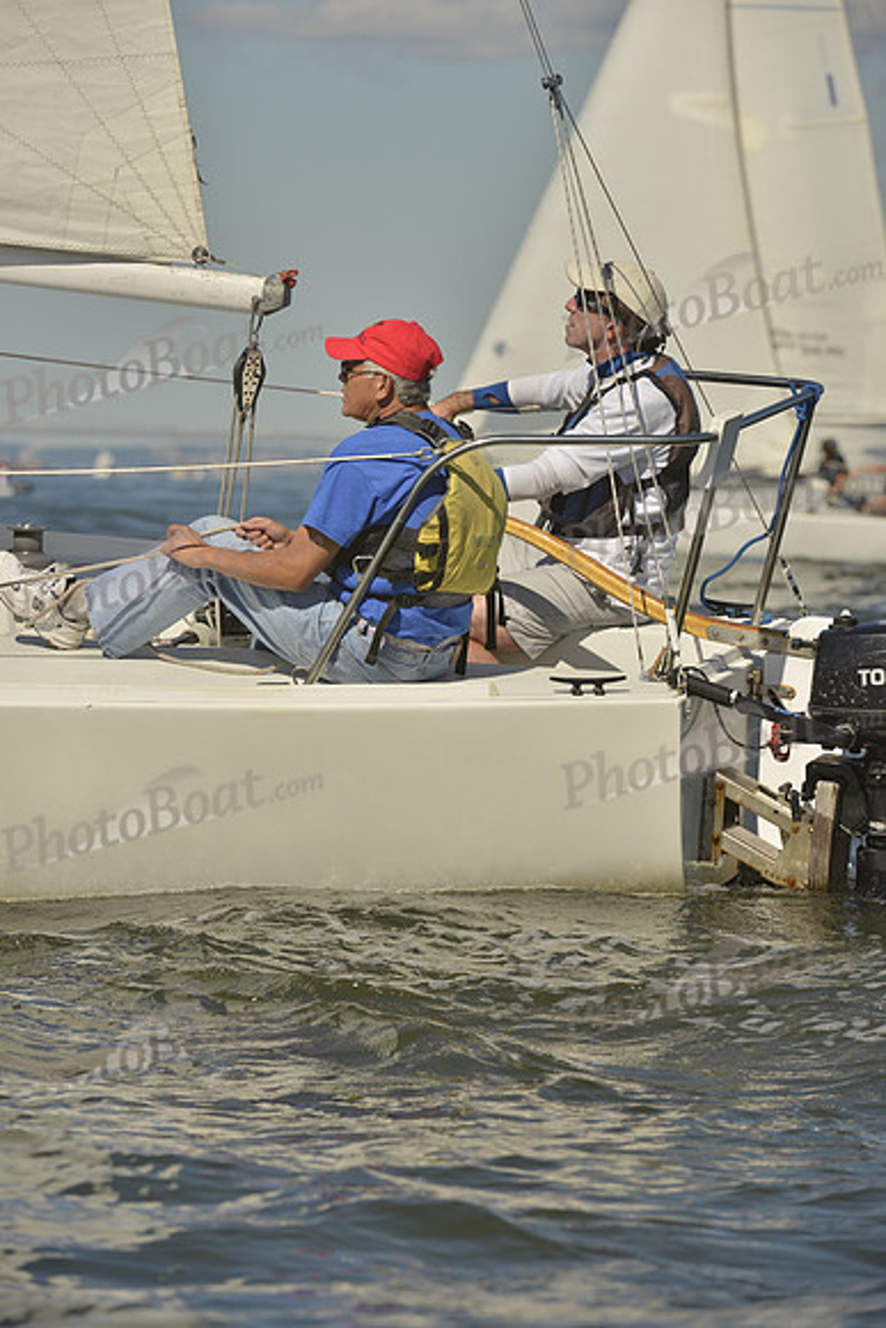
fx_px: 7378
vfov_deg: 10.3
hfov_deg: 6.9
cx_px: 443
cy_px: 664
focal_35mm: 200
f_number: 7.1
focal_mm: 200
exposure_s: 1/1250
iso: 200
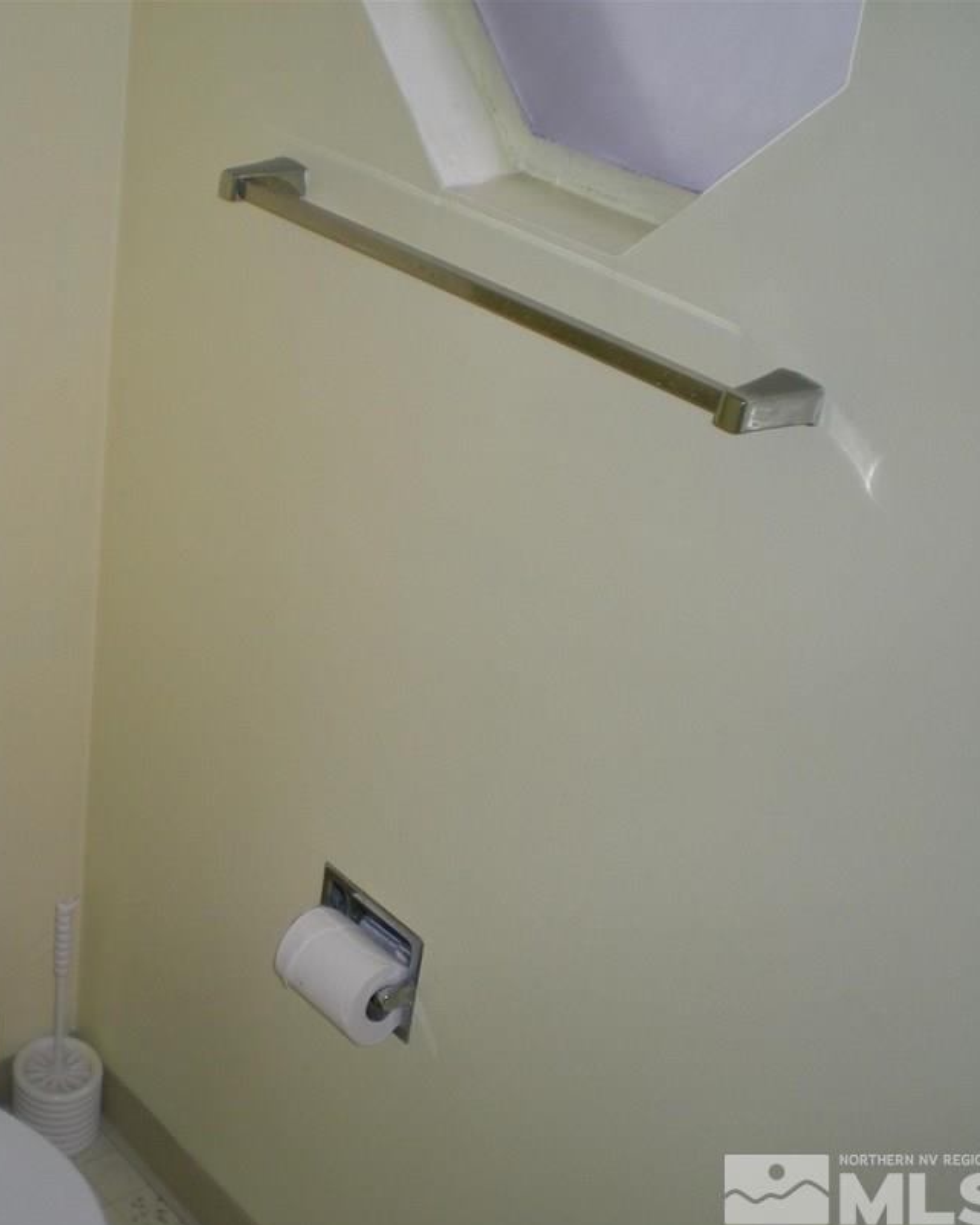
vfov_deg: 37.3
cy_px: 618
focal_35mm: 50
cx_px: 196
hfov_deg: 29.6
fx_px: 1812
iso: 50
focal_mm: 6.3
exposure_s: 1/60
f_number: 3.1
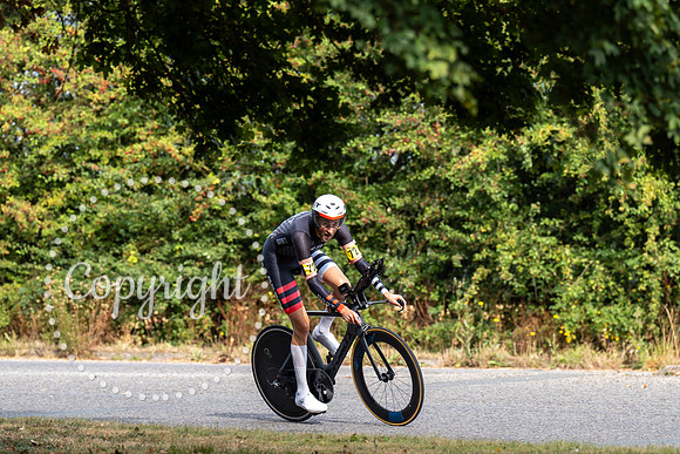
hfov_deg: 8.6
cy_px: 271
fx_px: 4533
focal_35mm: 240
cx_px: 347
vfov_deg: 5.7
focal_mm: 197
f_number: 4
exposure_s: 1/1000
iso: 125
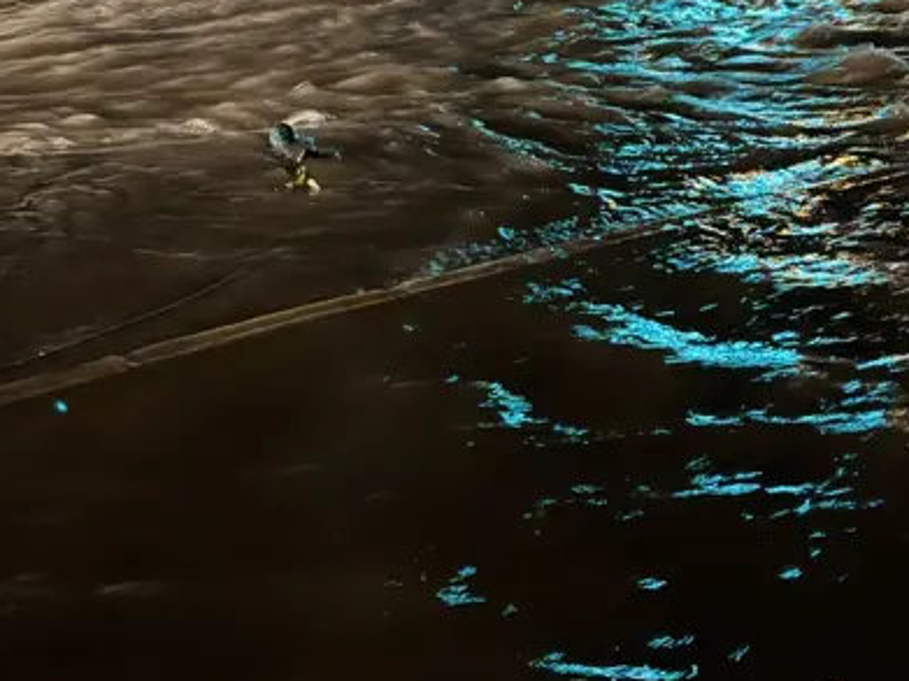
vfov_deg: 26.0
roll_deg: -0.6
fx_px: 1418
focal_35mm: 54
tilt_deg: -11.8
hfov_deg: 35.4
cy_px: 49
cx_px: 365
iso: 1250
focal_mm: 6.86
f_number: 1.78
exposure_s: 1/17
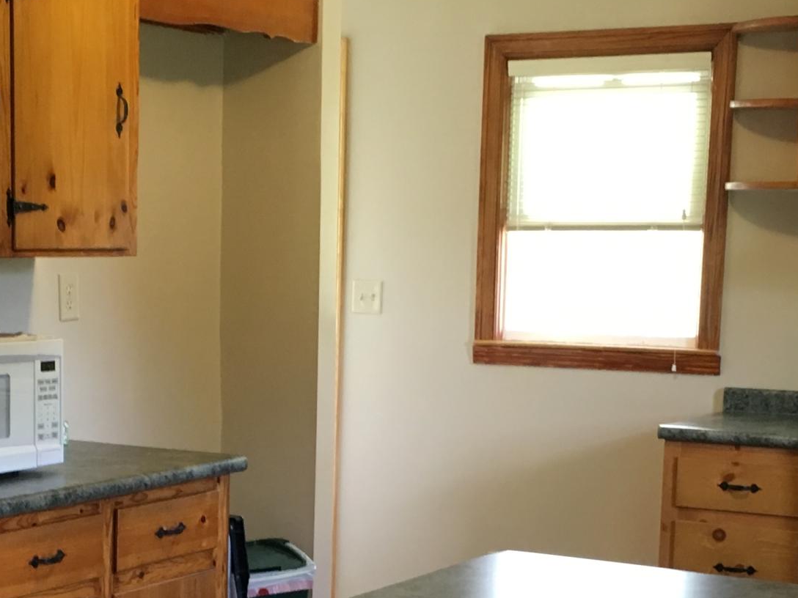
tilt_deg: -8.7
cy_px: 534
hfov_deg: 24.3
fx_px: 1844
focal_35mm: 80
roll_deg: -0.9
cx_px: 274
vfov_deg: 18.2
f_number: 2.2
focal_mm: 4.15
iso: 100
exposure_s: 1/30
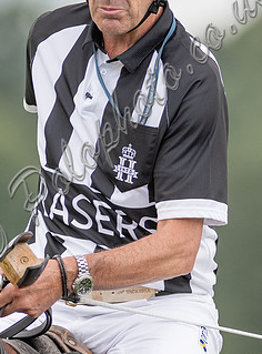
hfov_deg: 1.1
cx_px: 107
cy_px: 24
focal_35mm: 1330
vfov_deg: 1.5
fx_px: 13541
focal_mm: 300
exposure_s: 1/2000
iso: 250
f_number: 2.8
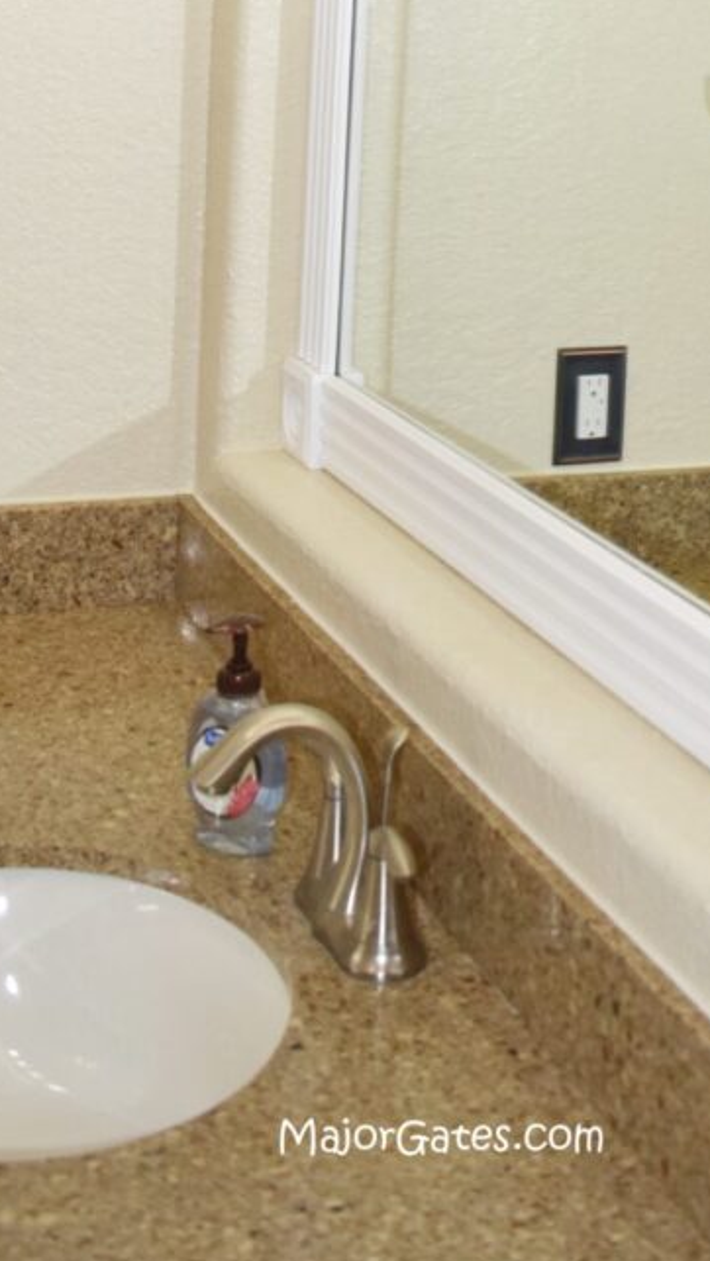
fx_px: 2208
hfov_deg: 18.0
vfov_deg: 29.7
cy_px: -8
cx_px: 649
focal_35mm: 66
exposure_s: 1/200
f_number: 5
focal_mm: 20
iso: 500
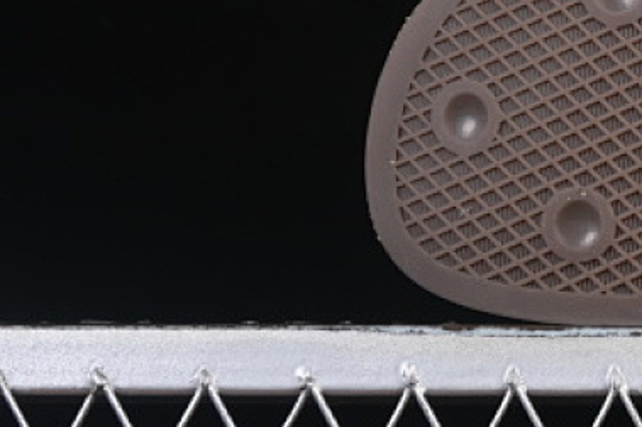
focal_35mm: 214
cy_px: -51
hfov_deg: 9.4
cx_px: 913
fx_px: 3813
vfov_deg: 6.4
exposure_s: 1/60
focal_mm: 50
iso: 160
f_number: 6.3
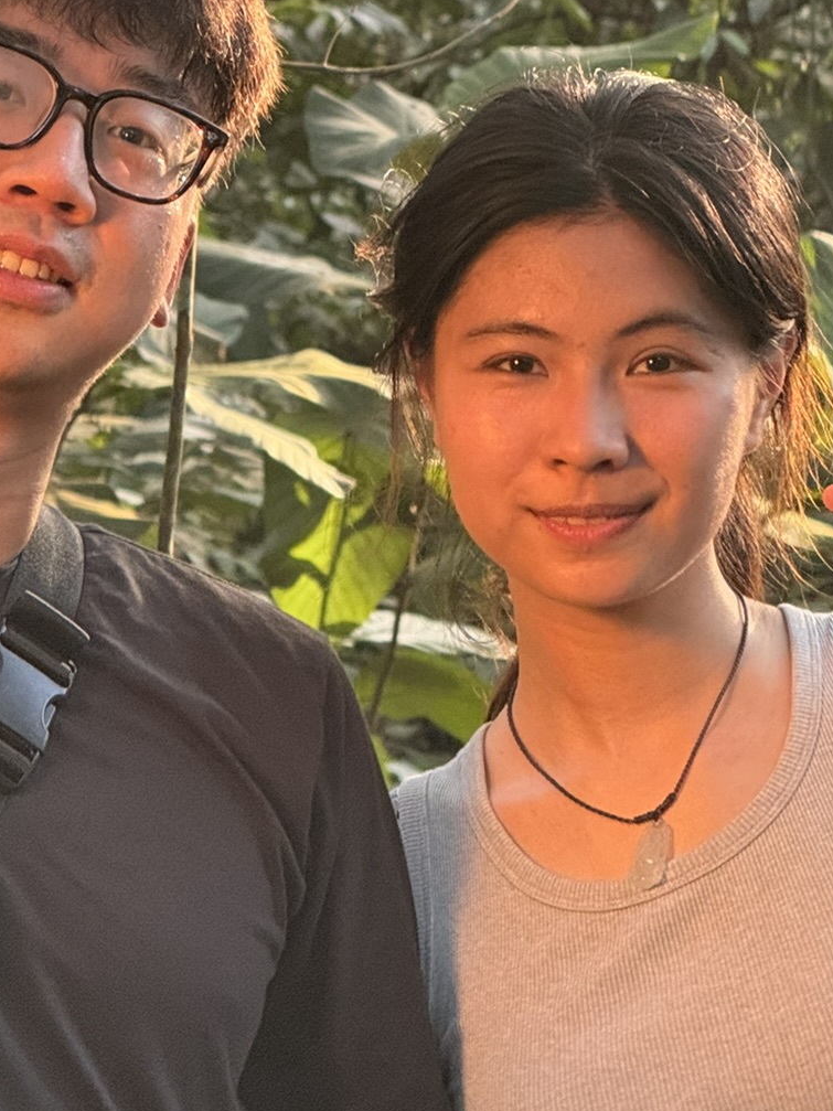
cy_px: 191
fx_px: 7830
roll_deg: -0.1
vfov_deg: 8.1
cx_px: 345
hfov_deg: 6.1
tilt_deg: +1.8
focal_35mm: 244
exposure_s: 1/66
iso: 400
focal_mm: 15.66
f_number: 2.8
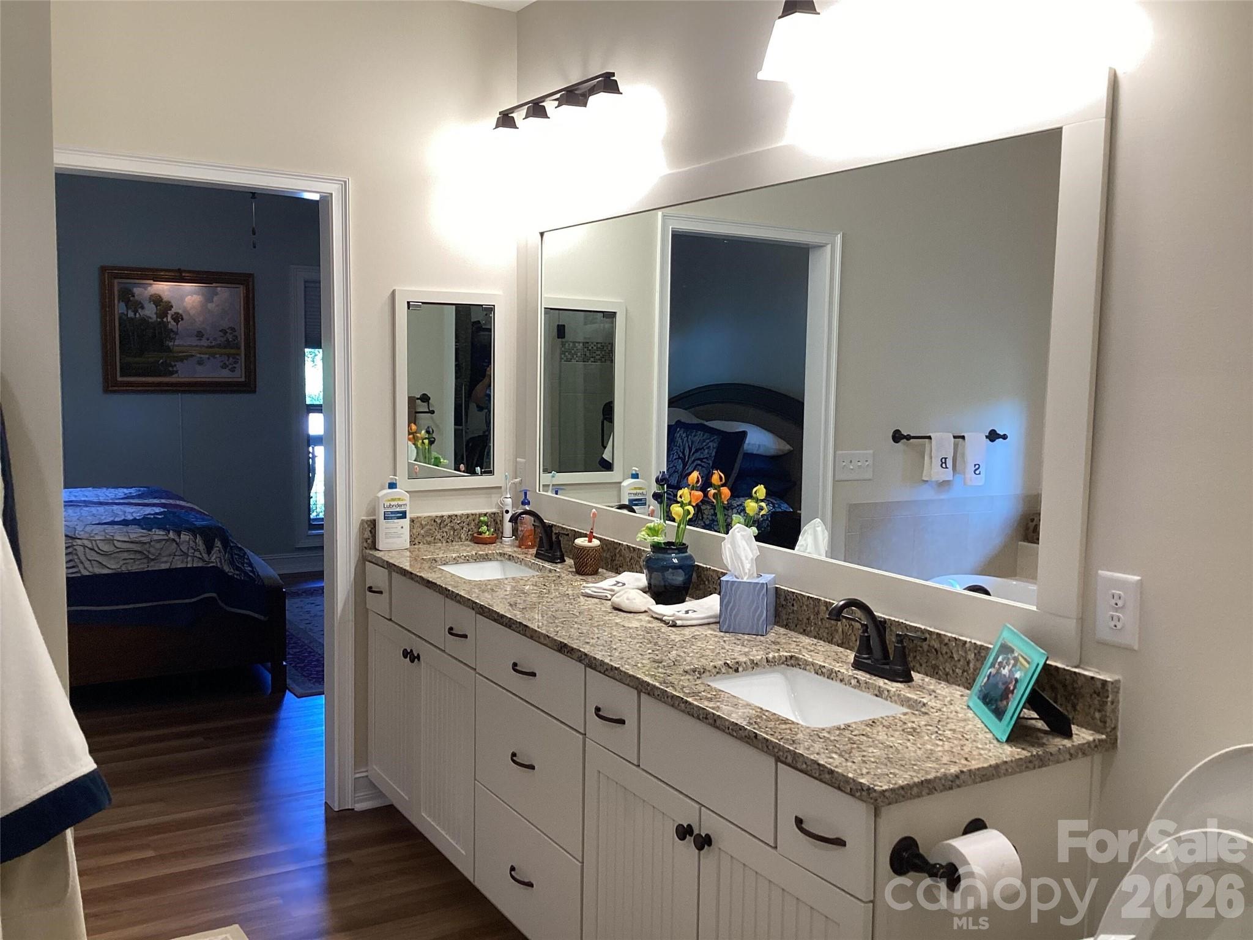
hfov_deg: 58.4
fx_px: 1122
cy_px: 470
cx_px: 626
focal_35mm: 31
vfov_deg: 45.4
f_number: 2.4
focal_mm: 3.3
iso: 80
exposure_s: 1/60
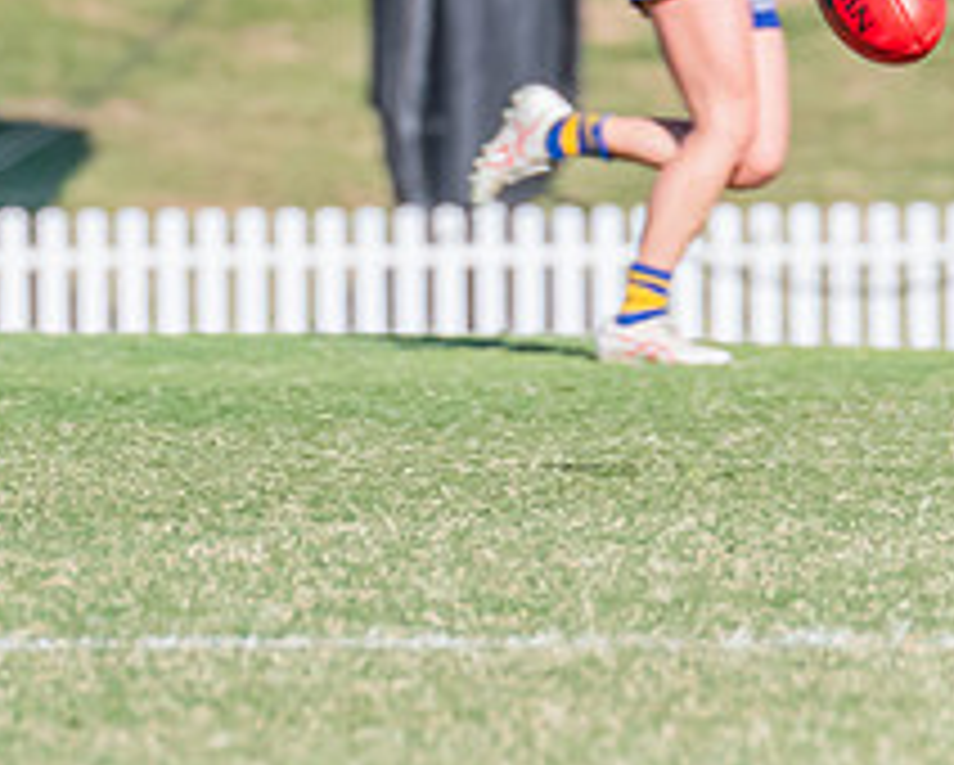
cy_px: -209
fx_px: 48185
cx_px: -1007
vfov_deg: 0.9
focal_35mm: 1705
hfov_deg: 1.1
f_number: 10
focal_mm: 420
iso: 800
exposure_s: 1/1250
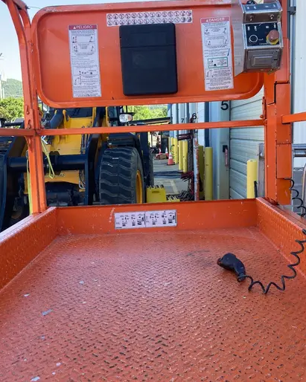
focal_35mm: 39
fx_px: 442
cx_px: 160
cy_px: 197
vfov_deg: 46.8
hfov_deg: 38.2
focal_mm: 3.99
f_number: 1.8
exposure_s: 1/184
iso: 20
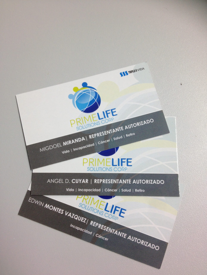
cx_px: 104
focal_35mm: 35
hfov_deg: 40.7
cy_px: 138
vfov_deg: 52.6
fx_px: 279
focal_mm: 4.28
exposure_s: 1/30
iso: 64
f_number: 2.4
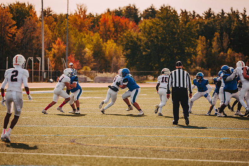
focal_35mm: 155
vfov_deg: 8.9
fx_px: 1072
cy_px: 83
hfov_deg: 13.2
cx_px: 124
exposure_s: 1/2000
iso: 160
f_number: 2.8
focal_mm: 155
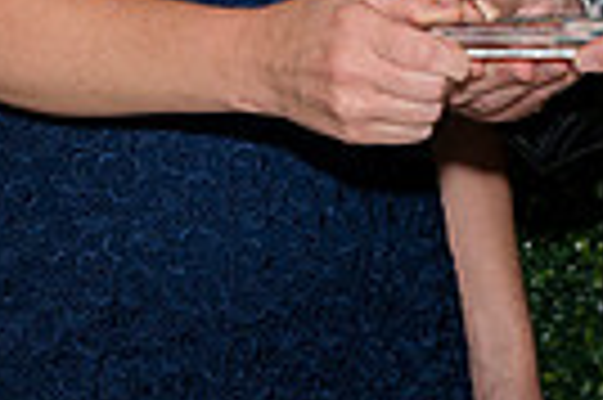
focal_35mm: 286
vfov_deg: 4.7
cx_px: 518
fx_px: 4785
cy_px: -371
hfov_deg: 7.2
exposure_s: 1/160
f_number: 5
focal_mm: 66
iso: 400
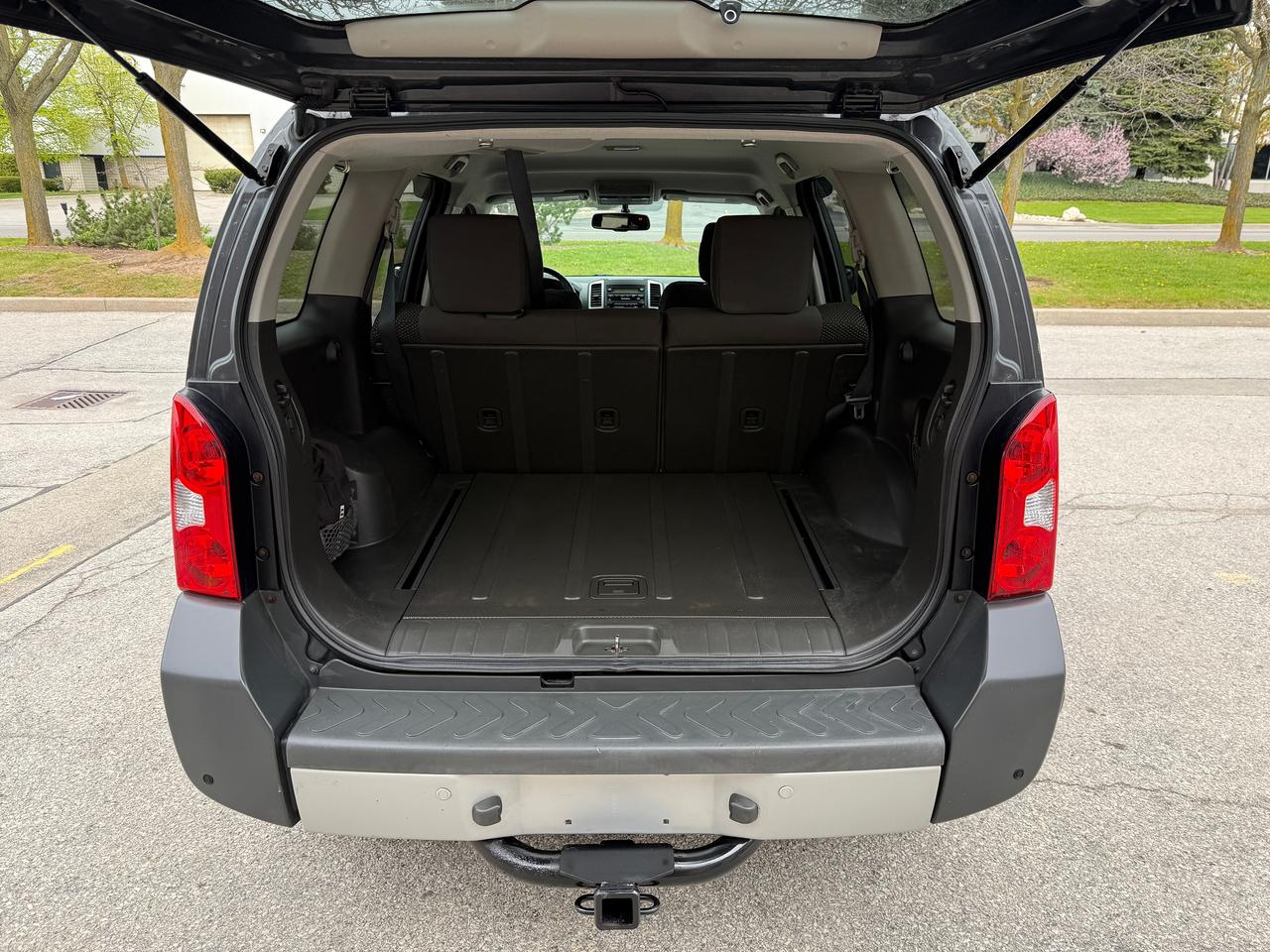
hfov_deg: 71.6
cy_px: 476
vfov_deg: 56.8
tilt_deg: -18.1
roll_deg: -0.2
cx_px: 635
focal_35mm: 24
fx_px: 881
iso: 80
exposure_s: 1/539
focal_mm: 6.76
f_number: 1.78
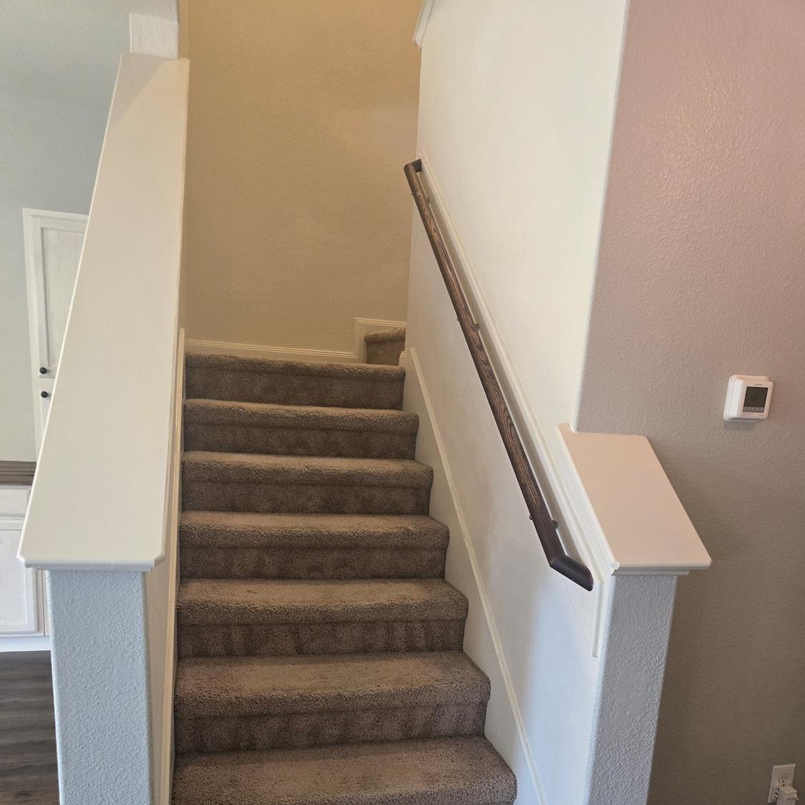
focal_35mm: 28
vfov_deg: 55.9
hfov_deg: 57.3
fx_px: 737
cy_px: 547
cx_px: 401
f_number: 1.8
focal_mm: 5.4
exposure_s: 1/120
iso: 640
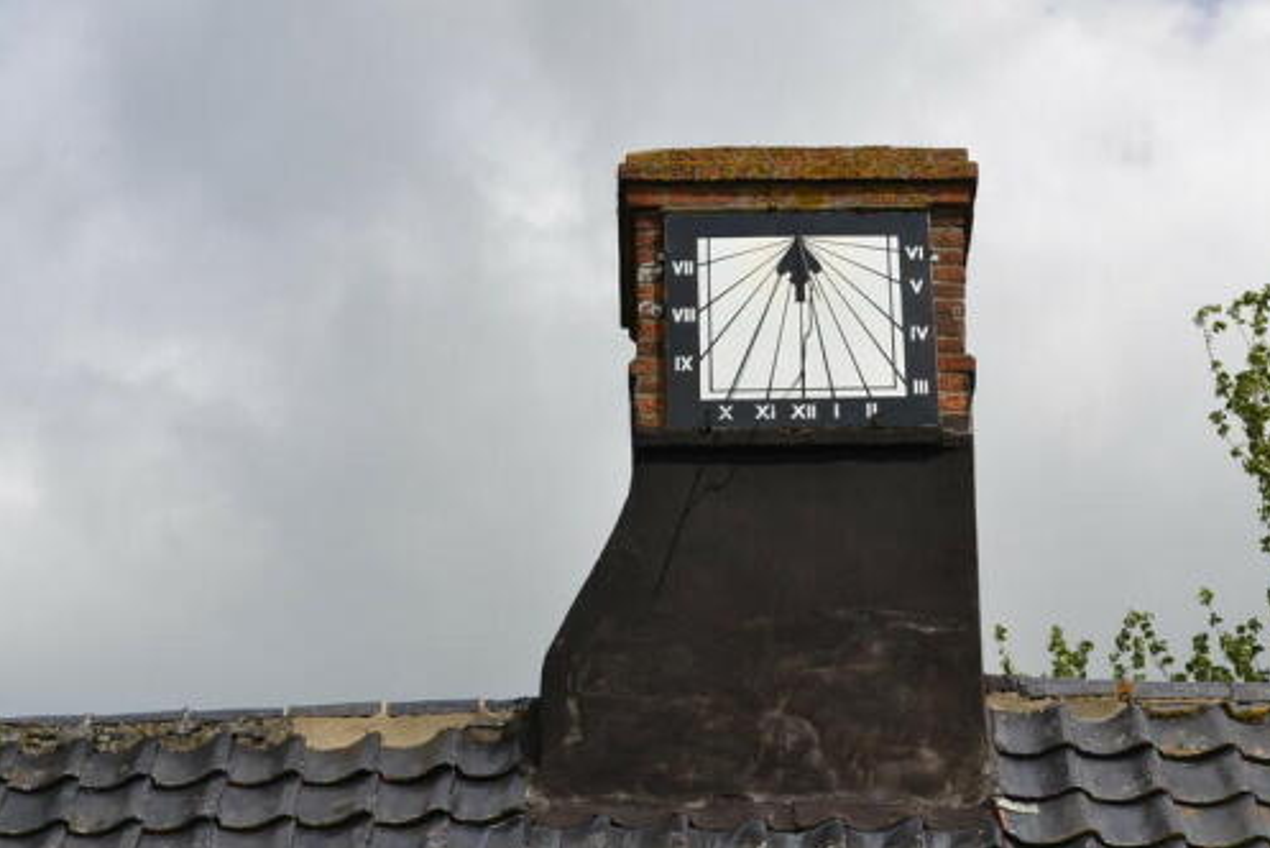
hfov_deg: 18.8
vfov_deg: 12.6
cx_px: 753
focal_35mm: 109
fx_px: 3835
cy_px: 310
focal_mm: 55
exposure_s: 1/320
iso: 100
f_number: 9
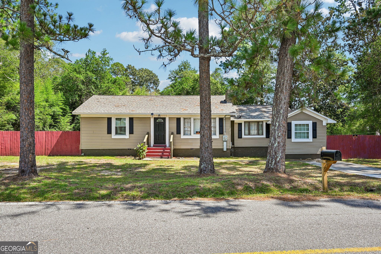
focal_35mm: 24
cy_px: 127
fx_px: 259
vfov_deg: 52.2
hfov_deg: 72.6
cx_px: 190
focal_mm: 24.5
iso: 100
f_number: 8
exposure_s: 1/125
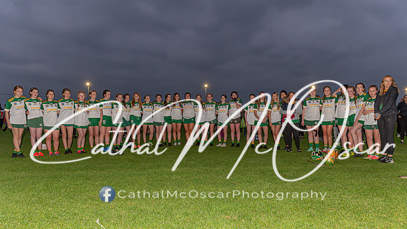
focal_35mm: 28
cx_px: 216
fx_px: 306
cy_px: 140
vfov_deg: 40.7
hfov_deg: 67.1
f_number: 2.8
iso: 1600
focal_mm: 24
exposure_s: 1/100
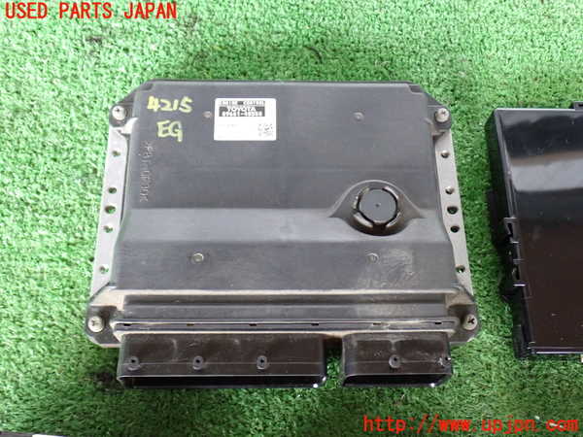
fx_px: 640
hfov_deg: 49.0
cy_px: 218
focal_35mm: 38
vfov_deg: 37.7
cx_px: 292
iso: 640
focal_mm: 6.83
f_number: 2.7
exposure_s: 1/40
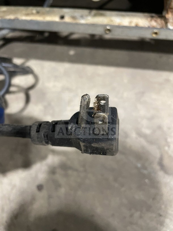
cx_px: 86
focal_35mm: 26
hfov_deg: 53.1
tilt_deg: -65.3
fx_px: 173
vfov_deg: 67.3
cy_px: 116
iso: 500
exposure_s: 1/60
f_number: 1.6
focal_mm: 4.2
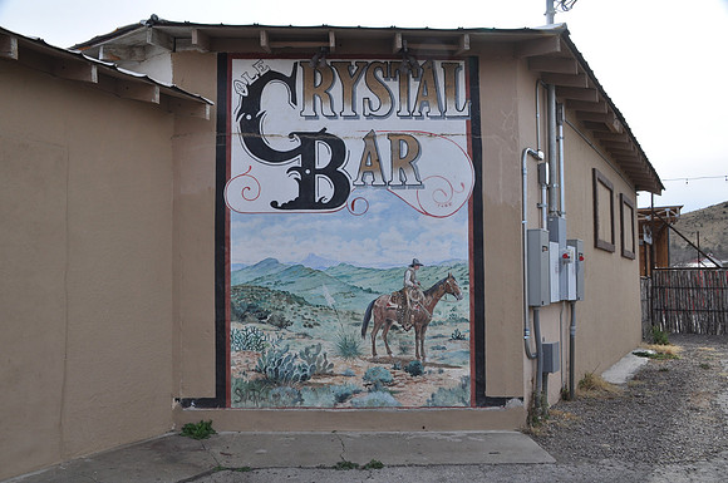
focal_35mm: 33
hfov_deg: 57.3
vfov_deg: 39.9
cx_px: 364
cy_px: 242
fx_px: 666
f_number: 11
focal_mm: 22
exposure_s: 1/125
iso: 200
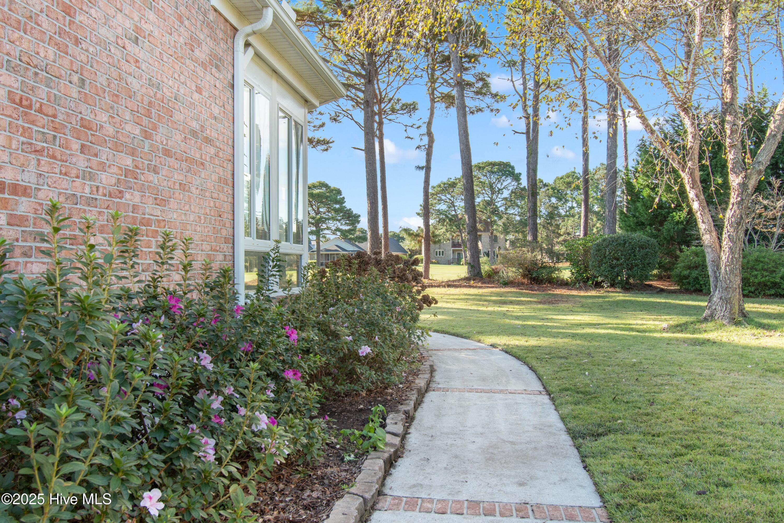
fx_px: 653
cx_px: 392
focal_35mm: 30
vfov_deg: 43.6
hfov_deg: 61.9
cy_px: 262
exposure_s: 1/80
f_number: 5.6
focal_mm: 20
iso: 100
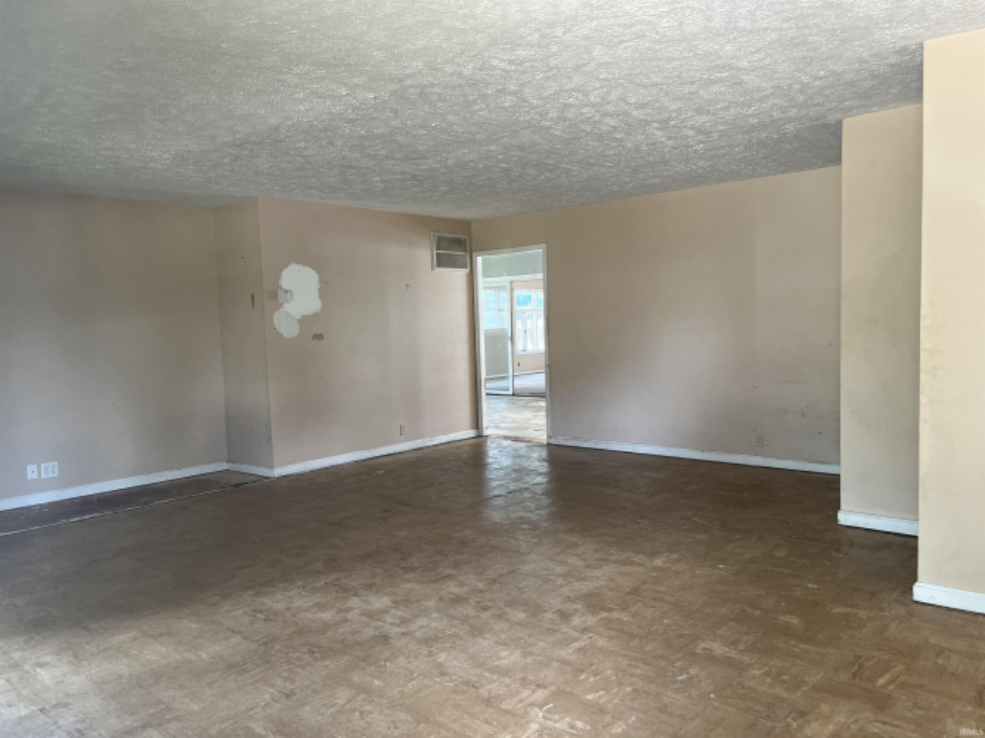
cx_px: 492
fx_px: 740
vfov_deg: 53.0
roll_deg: +1.8
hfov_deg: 67.3
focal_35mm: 26
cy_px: 369
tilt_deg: -4.0
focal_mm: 5.1
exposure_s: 1/111
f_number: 1.6
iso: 125
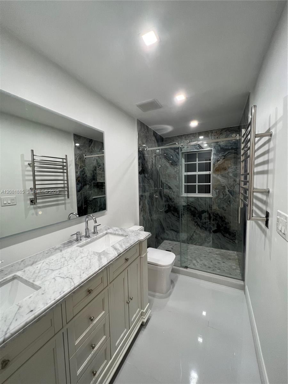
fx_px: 144
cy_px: 192
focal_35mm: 13
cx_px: 144
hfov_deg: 89.9
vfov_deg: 106.2
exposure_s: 1/120
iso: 200
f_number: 1.8
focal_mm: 1.57
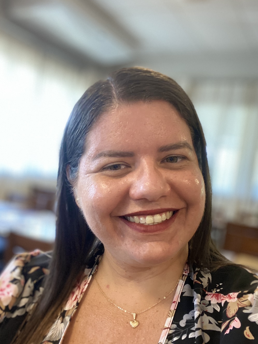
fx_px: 348
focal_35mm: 35
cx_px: 129
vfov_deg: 52.4
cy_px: 197
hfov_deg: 40.7
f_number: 2.2
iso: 400
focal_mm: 2.71
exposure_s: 1/30
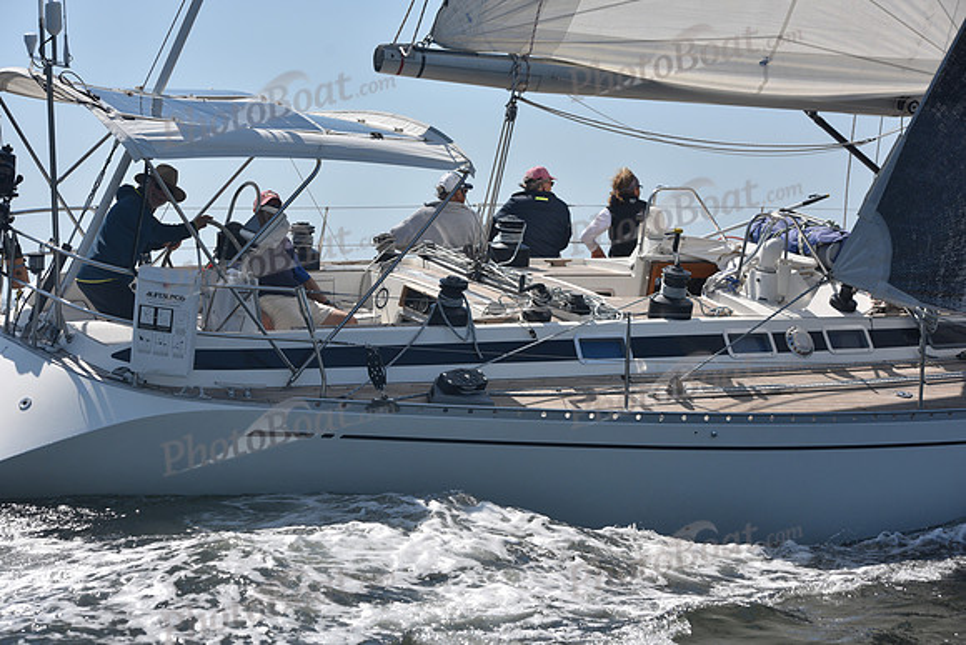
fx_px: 2550
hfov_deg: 21.5
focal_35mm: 95
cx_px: 483
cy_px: 322
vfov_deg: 14.4
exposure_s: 1/1000
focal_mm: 95
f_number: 6.3
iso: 250
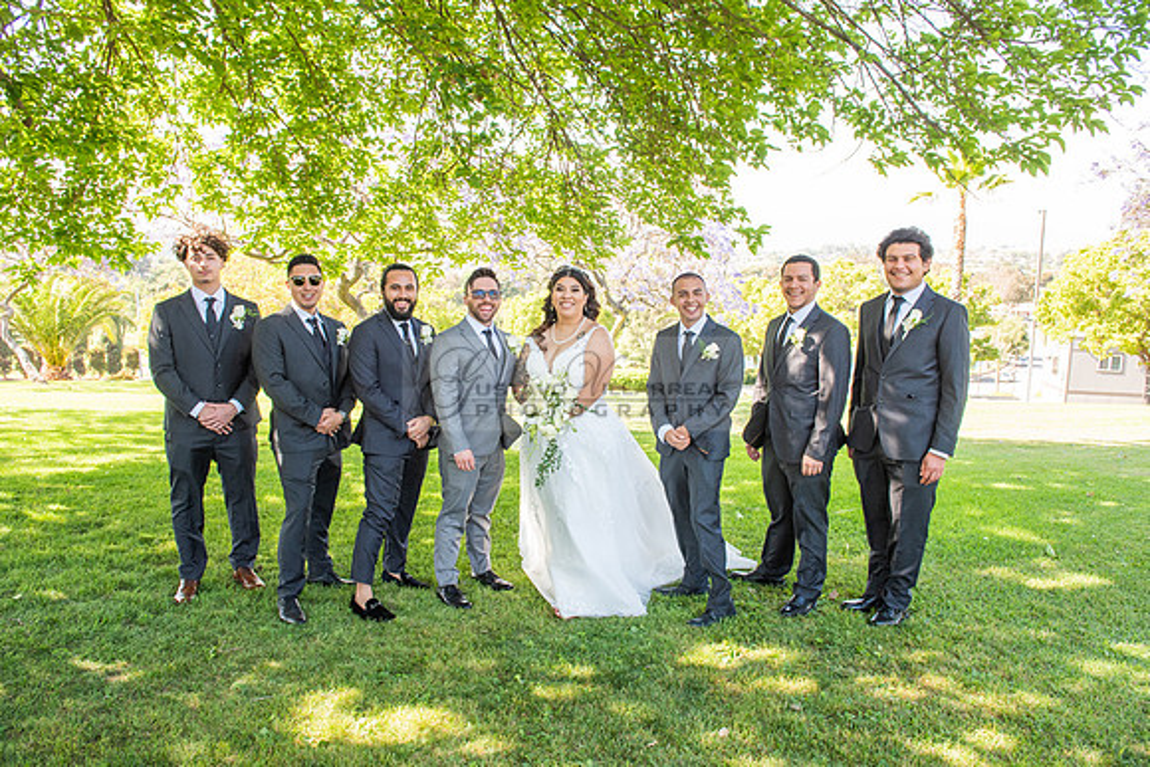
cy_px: 384
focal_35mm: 24
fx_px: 767
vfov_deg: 53.2
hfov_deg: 73.7
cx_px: 575
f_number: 6.3
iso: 500
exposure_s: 1/200
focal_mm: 24
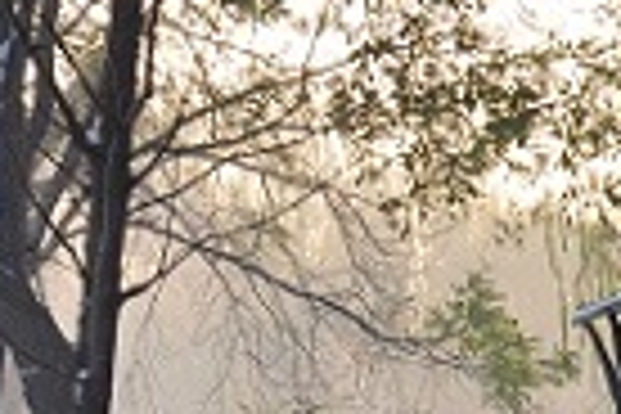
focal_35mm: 369
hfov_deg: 5.5
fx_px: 6365
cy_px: 659
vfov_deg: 3.7
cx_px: 1282
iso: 200
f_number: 7.1
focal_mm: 50
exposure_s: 1/80
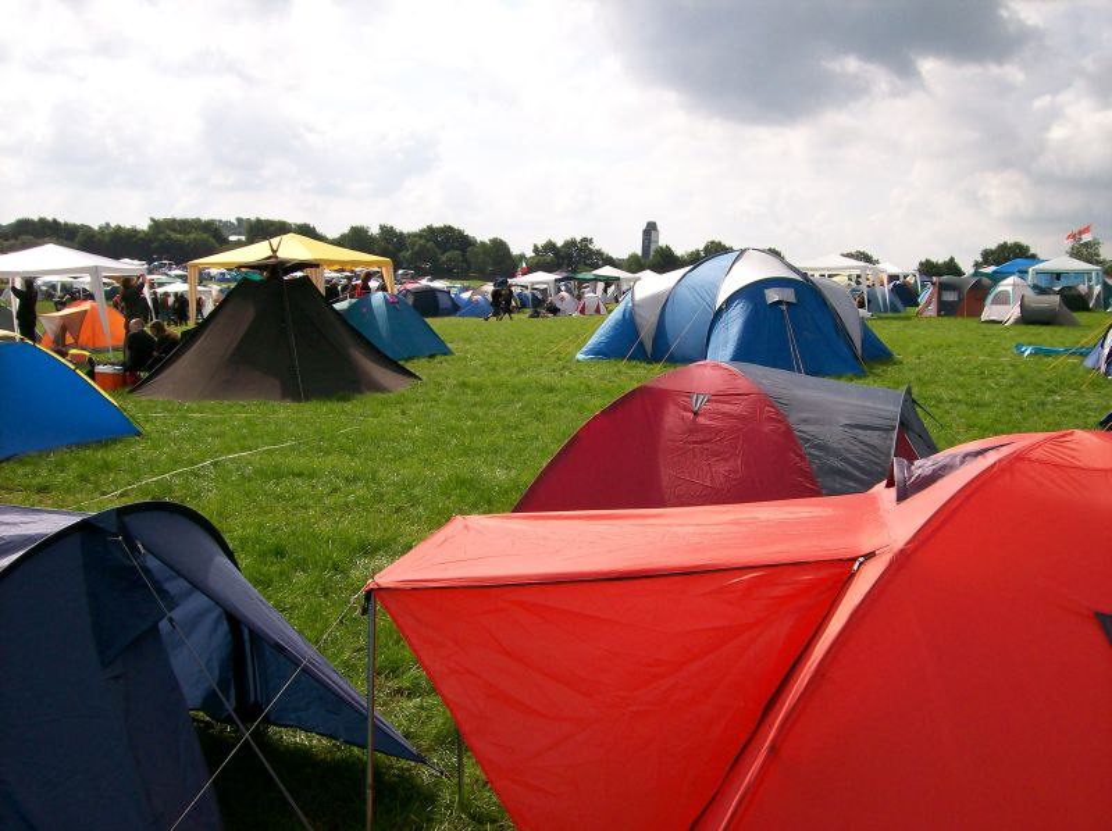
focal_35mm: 36
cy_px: 416
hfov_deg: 51.4
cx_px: 556
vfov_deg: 39.6
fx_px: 1155
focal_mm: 6
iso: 80
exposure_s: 1/907
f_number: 4.8
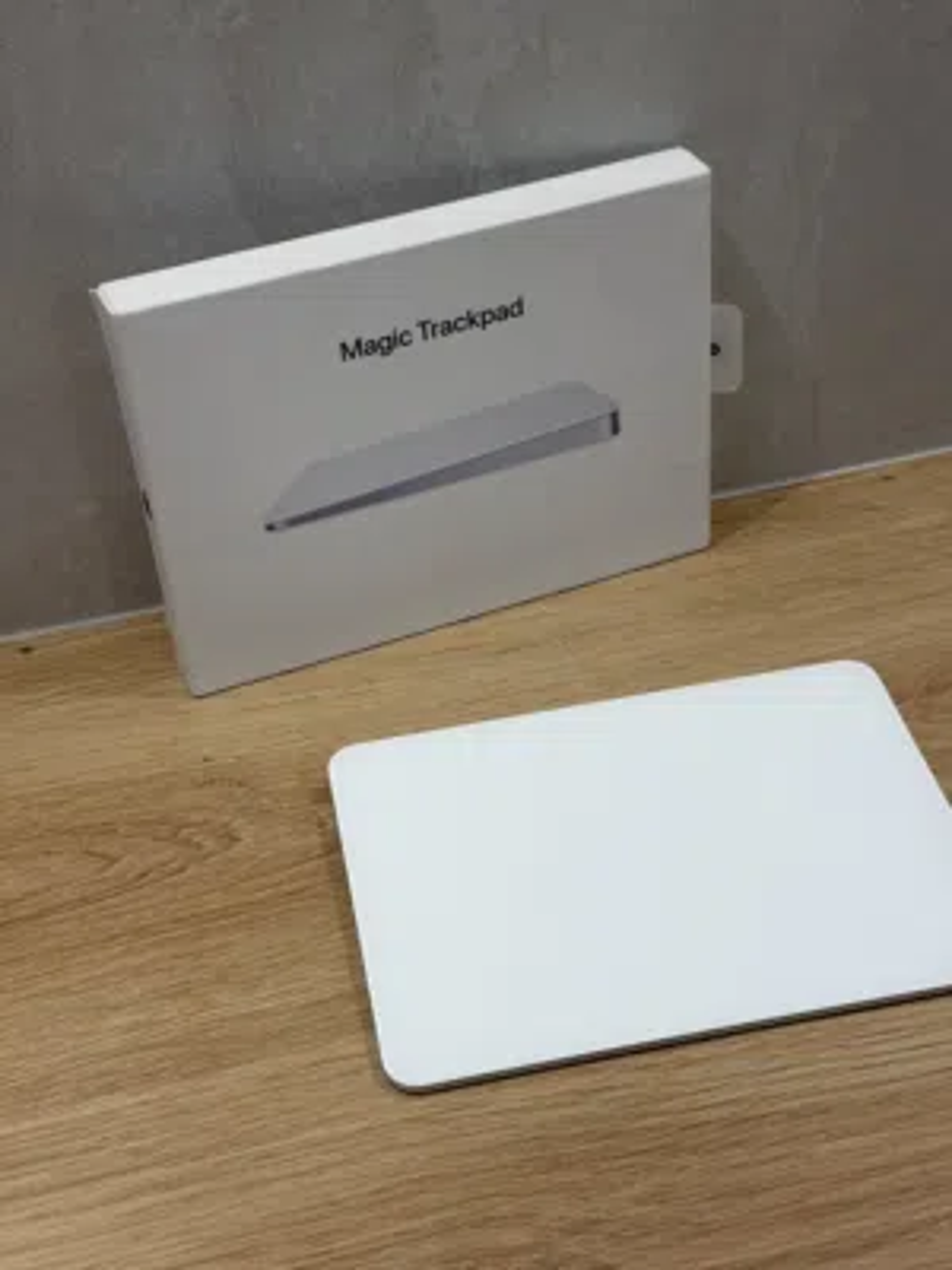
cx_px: 476
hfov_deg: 30.3
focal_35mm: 48
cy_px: 635
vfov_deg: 39.7
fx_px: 1760
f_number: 1.78
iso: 50
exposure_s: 1/148
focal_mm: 6.76
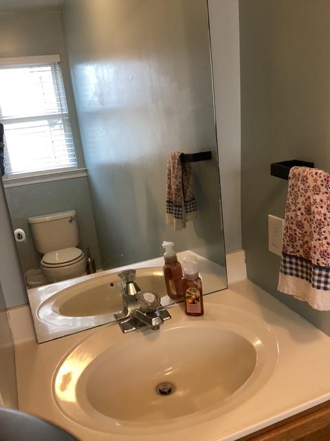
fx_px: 394
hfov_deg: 45.4
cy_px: 220
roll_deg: +2.4
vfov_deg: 58.4
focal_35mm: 31
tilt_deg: -18.3
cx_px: 165
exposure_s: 1/40
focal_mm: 3.3
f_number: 2.4
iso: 250
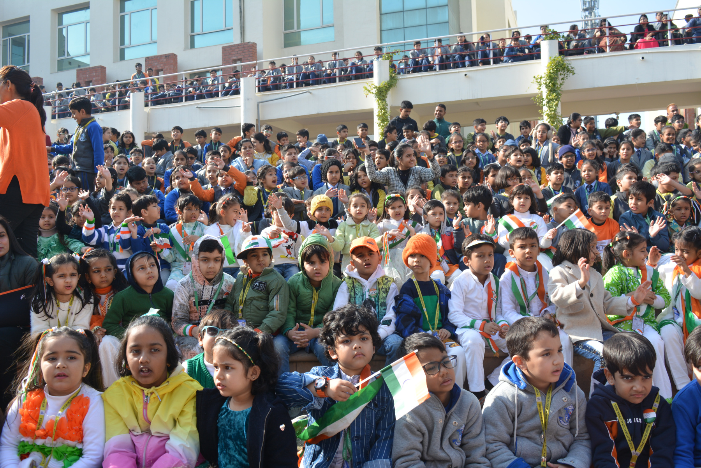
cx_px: 350
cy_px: 234
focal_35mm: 32
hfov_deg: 59.5
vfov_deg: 41.7
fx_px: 613
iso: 160
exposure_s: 1/250
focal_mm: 21
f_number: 8
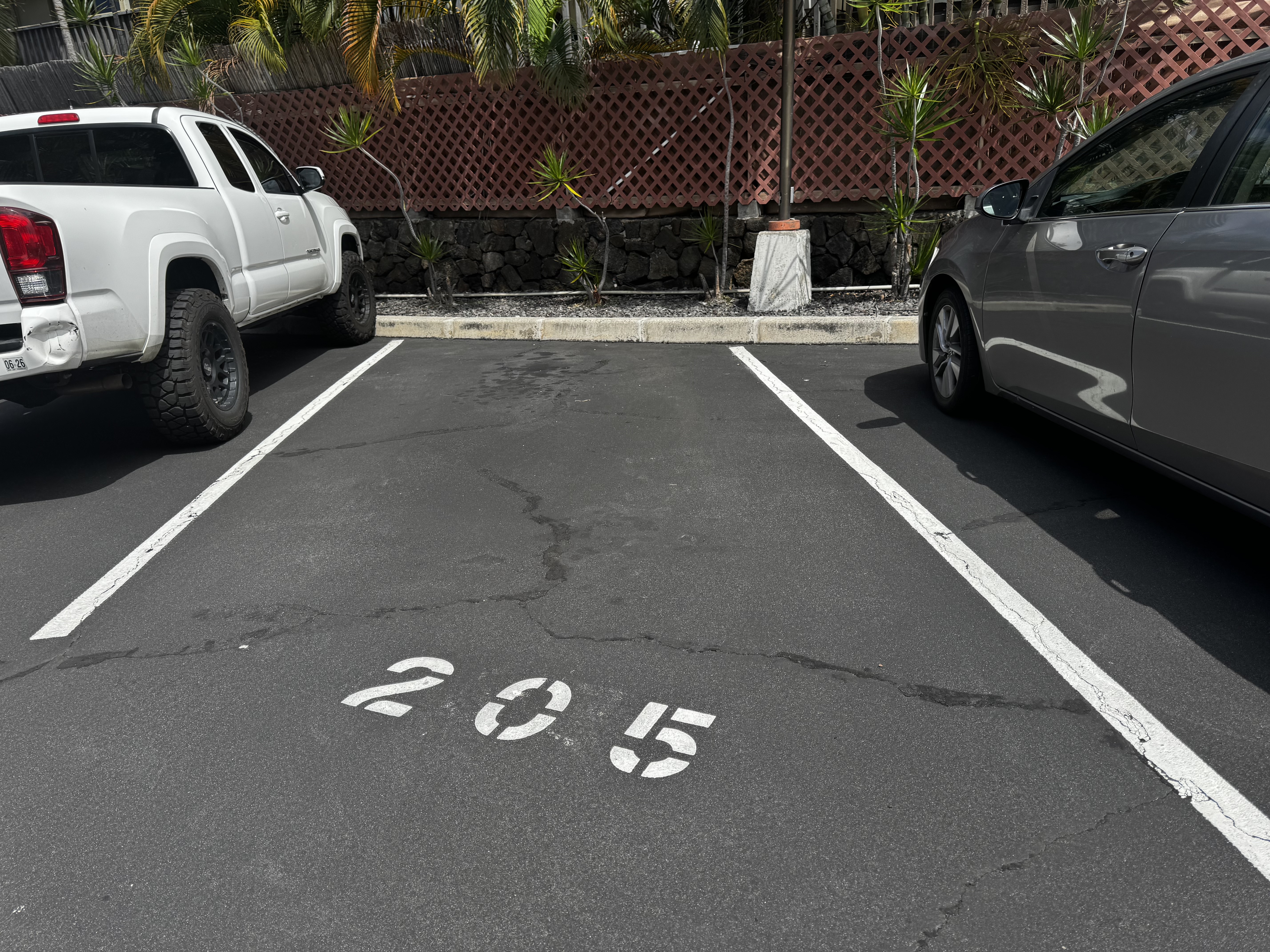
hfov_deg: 71.6
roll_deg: +3.8
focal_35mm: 24
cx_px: 635
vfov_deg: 56.8
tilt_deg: -21.1
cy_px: 476
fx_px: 881
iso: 80
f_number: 1.78
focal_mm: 6.76
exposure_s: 1/3247
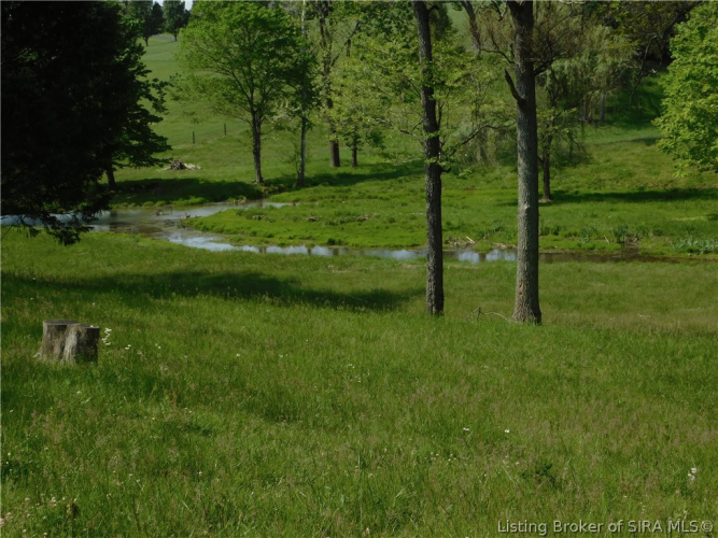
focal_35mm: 71
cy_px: 269
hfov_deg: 27.4
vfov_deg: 20.7
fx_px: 1472
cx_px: 359
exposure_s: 1/800
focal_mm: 12.6
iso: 125
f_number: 4.3
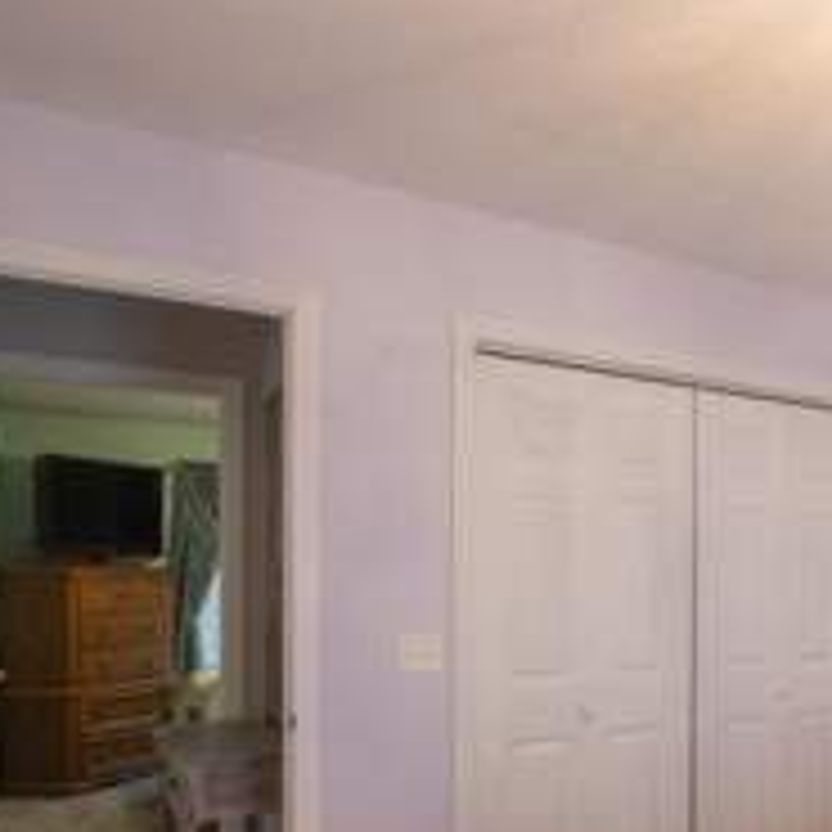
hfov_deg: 40.5
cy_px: 598
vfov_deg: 48.3
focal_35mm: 33
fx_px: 897
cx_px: 908
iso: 1250
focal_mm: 10
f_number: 10
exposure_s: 1/13
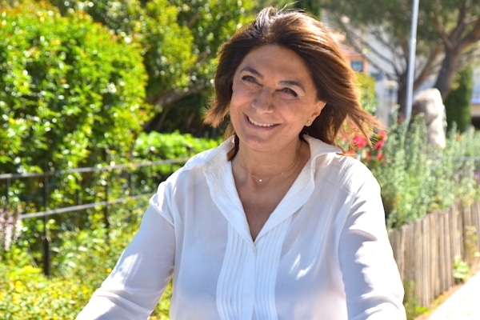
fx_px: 2000
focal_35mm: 150
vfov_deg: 9.1
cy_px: 160
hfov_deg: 13.7
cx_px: 240
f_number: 9
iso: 100
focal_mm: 100
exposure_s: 1/200
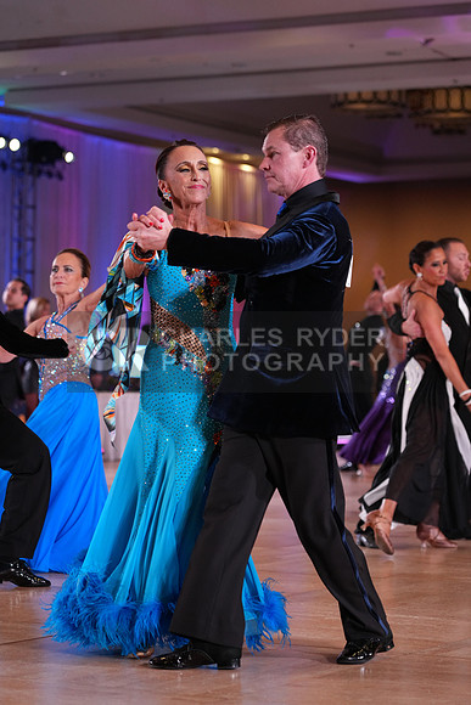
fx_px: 2059
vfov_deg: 19.5
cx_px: 236
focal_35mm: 105
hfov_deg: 13.0
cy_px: 352
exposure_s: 1/400
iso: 2000
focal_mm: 105
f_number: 4
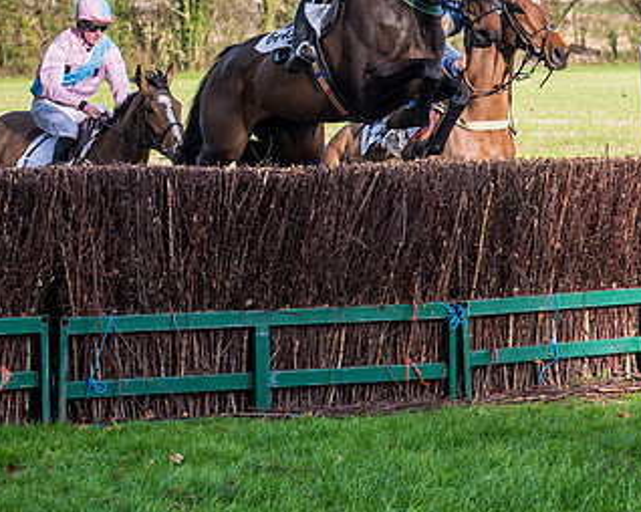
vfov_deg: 8.2
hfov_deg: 10.2
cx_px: 600
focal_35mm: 189
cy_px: 90
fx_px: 3583
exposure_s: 1/1250
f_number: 4
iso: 250
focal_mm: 70
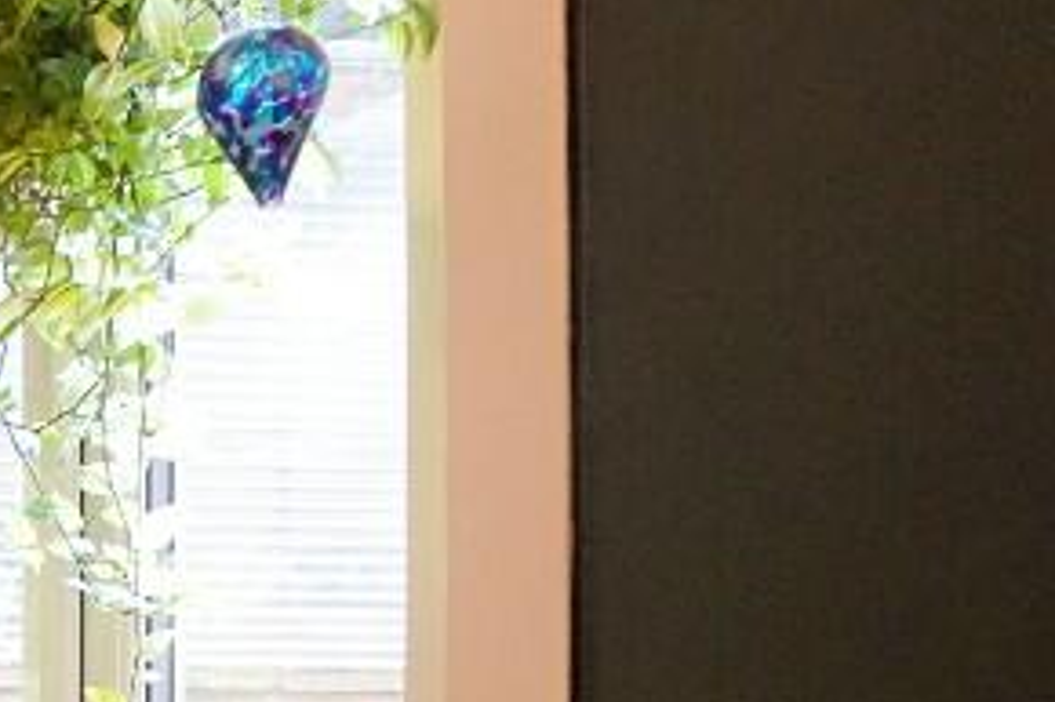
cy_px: 860
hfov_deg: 24.4
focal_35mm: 53
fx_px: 1552
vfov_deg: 23.2
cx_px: -688
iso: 2000
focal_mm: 10
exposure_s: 1/160
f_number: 4
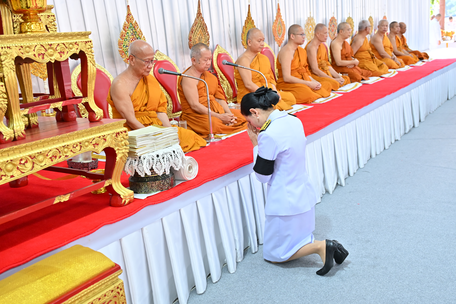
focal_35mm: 39
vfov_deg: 34.2
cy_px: 152
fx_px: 494
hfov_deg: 49.6
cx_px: 228
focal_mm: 39
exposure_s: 1/200
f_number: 4
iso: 1250
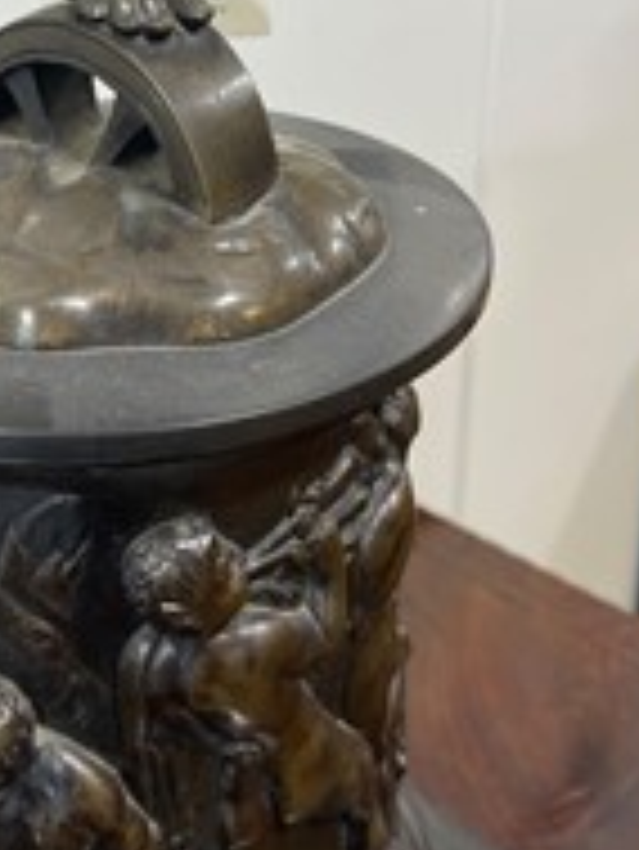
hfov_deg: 26.7
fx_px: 1303
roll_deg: +3.9
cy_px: 144
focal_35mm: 53
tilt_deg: -20.4
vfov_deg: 34.8
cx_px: 76
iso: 125
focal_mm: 5.1
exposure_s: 1/100
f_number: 1.6
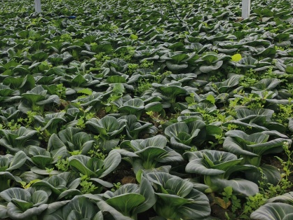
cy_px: 74
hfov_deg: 40.5
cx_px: 44
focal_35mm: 44
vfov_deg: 32.6
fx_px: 373
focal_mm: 5.6
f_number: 1.57
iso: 72
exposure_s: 1/1541
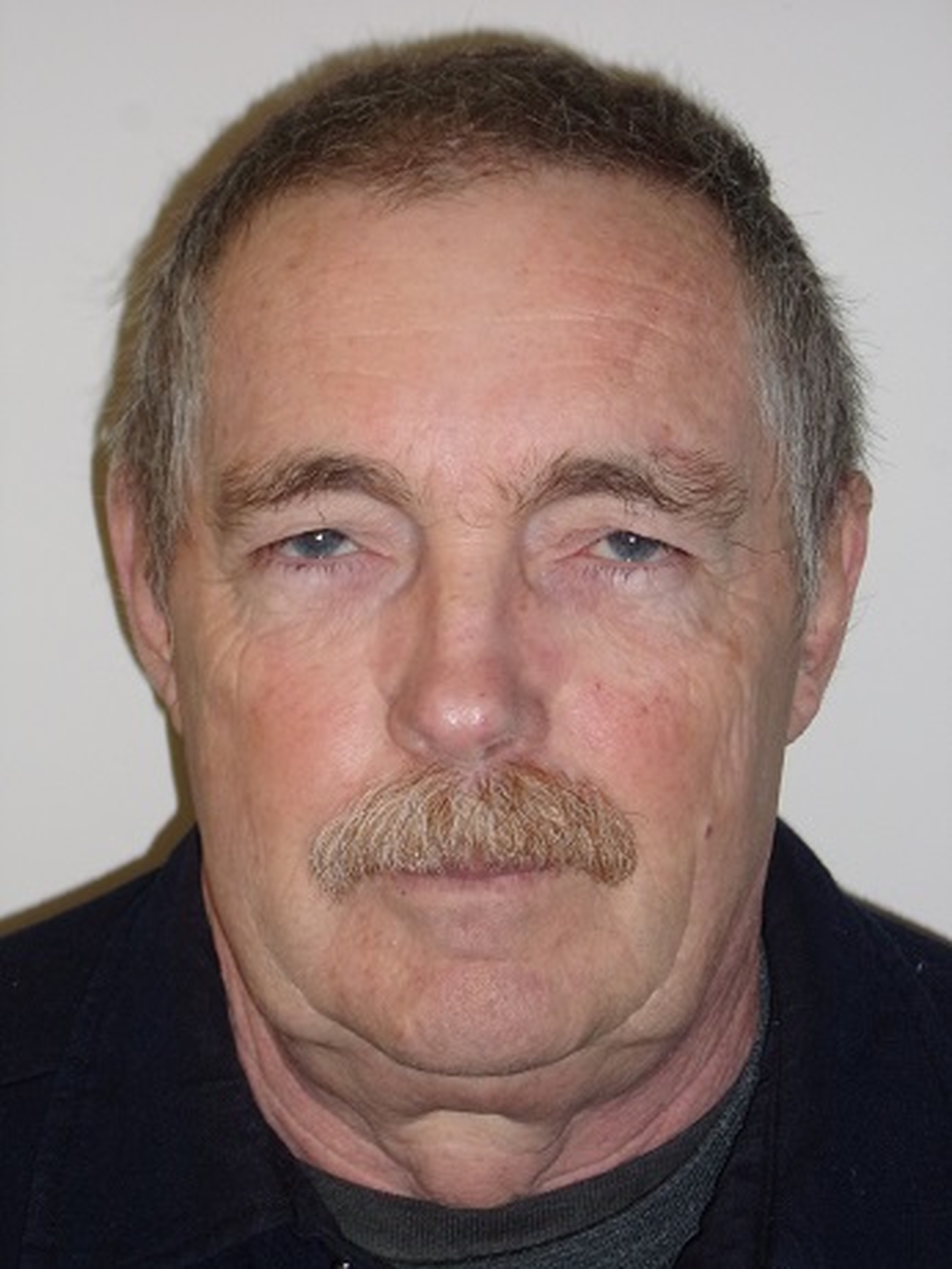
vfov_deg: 18.2
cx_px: 476
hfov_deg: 13.7
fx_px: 3958
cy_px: 634
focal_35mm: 108
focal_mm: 19.6
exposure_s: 1/60
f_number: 6.6
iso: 200
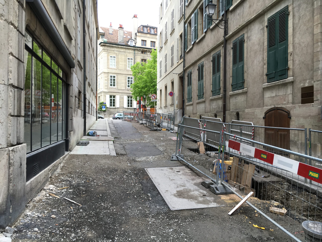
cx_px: 161
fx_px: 270
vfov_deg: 48.2
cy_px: 121
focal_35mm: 29
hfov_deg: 61.7
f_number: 2.2
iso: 40
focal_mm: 4.15
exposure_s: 1/100
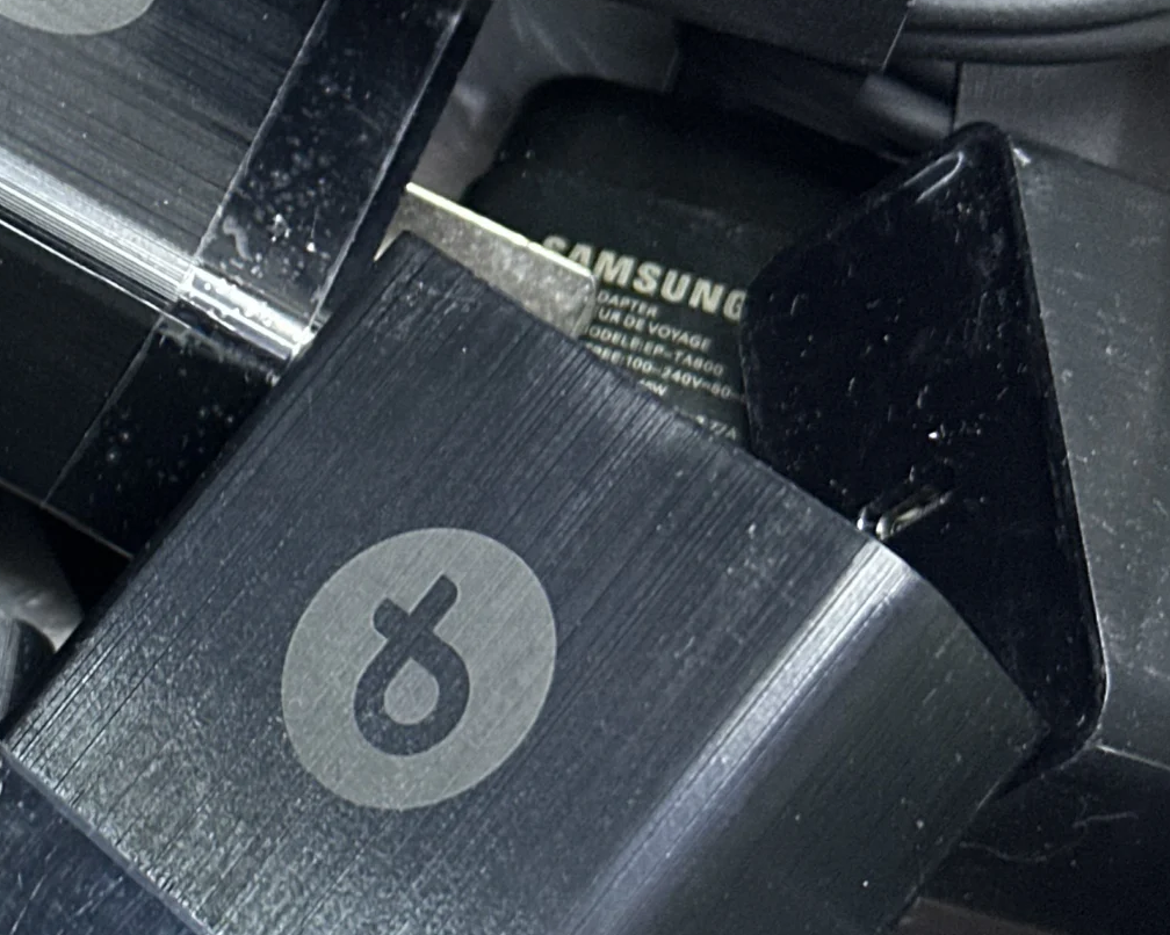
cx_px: 62
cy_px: 177
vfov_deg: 12.9
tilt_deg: -53.3
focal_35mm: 119
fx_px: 4120
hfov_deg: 15.9
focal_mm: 6.86
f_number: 1.78
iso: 320
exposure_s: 1/33
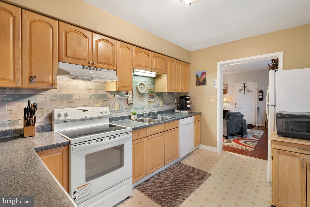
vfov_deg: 73.7
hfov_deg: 96.7
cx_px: 155
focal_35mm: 16
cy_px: 104
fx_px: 138
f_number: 8
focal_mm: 16
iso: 400
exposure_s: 1/1.67
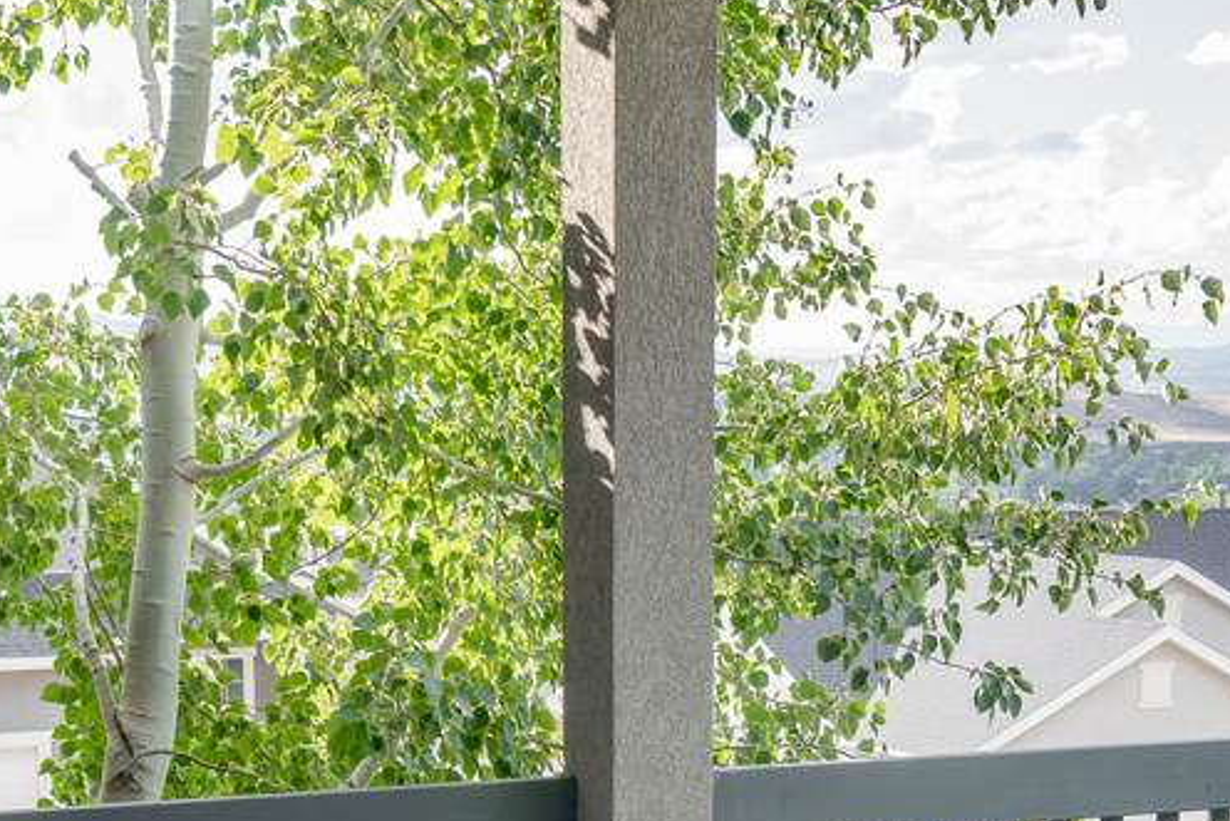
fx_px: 3383
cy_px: 1023
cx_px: 806
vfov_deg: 13.4
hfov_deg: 20.5
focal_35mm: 99
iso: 200
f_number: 4.5
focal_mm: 24
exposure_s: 1/200
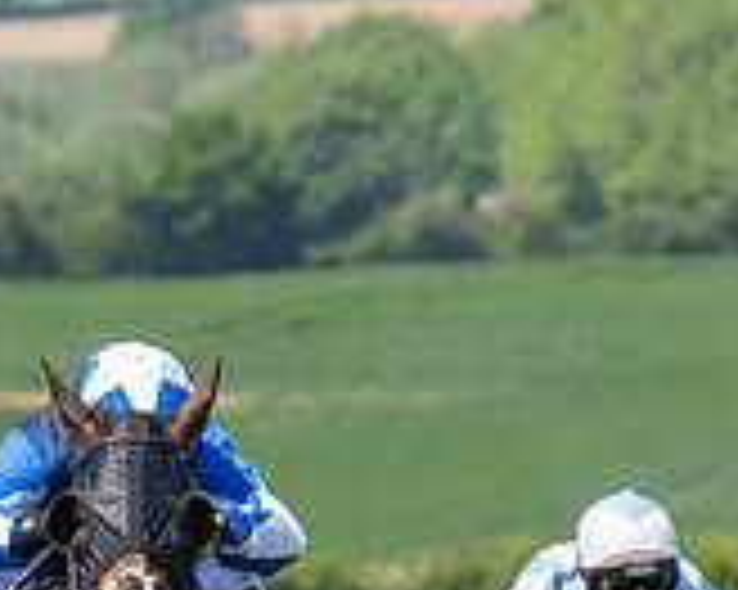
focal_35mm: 1025
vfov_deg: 1.5
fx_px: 22375
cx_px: 330
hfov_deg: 1.9
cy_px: 735
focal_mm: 140
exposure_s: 1/3200
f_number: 4
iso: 400
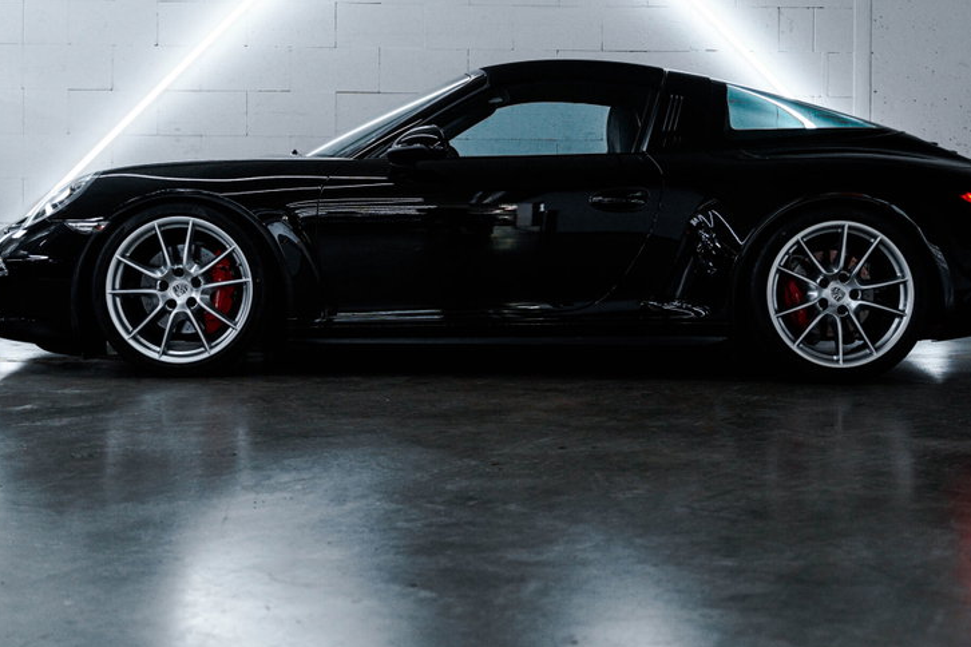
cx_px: 499
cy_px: 220
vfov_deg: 24.5
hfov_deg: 36.2
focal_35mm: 55
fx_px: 1483
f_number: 2.8
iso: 800
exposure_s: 1/100
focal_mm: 39
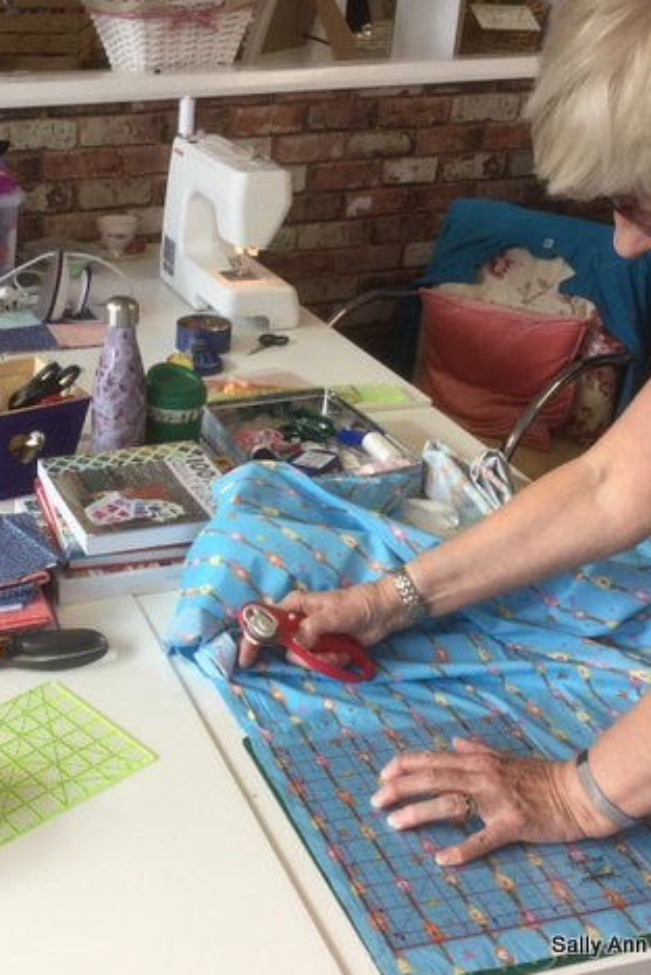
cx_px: 77
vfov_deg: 44.5
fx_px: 1193
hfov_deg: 29.4
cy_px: 486
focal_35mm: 44
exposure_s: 1/100
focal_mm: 3.3
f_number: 2.4
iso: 40
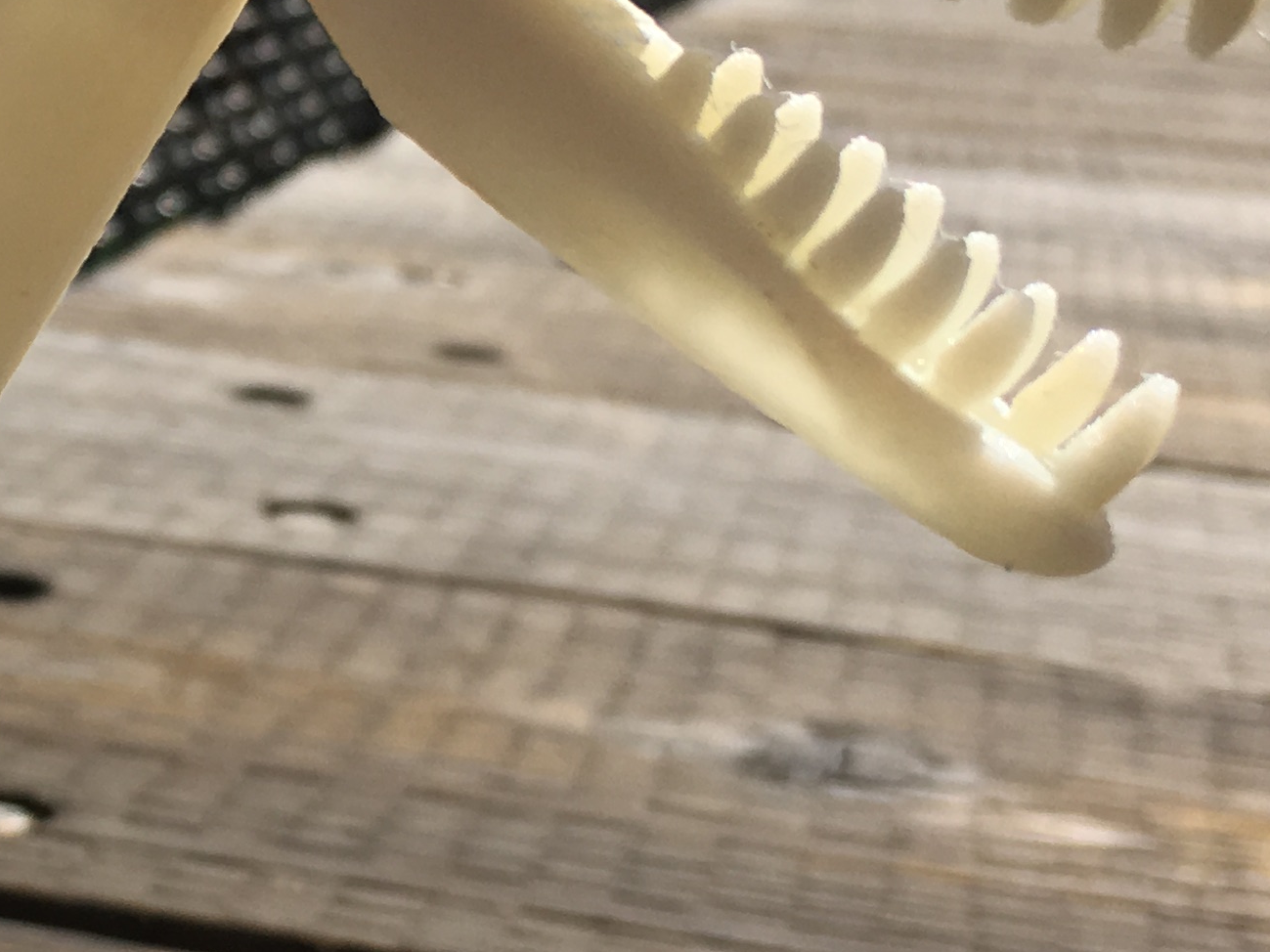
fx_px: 3302
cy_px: 510
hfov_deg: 20.8
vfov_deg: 16.4
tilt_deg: -11.2
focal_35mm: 90
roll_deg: -4.2
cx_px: -105
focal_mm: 4.15
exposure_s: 1/2404
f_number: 2.2
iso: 25
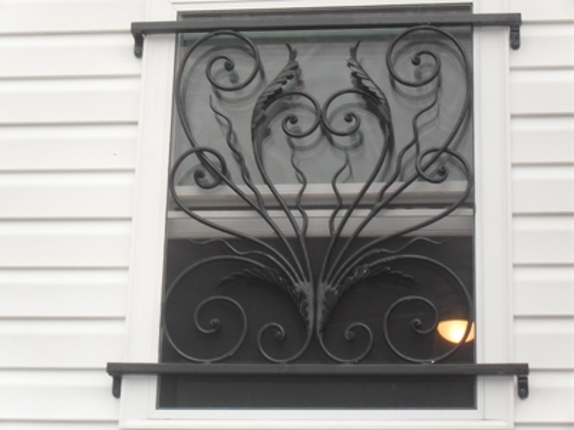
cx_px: 287
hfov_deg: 18.7
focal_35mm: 105
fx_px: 1741
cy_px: 215
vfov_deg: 14.1
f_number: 5.8
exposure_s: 1/60
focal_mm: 18.9
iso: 240
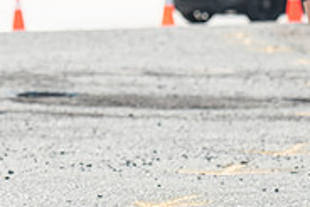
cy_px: -47
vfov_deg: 3.2
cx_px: -64
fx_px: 3740
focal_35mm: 434
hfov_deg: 4.7
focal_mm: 112
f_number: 4.5
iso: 250
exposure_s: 1/1600
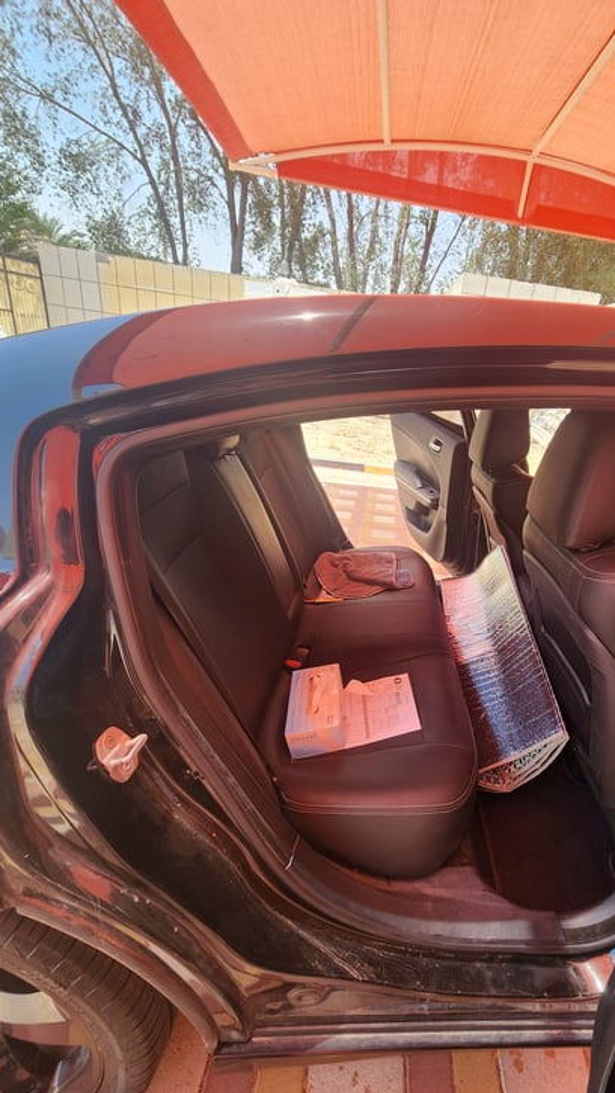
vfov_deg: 102.9
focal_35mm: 15
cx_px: 398
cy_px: 571
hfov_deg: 69.0
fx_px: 435
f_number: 2.2
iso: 50
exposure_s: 1/307
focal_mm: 2.2
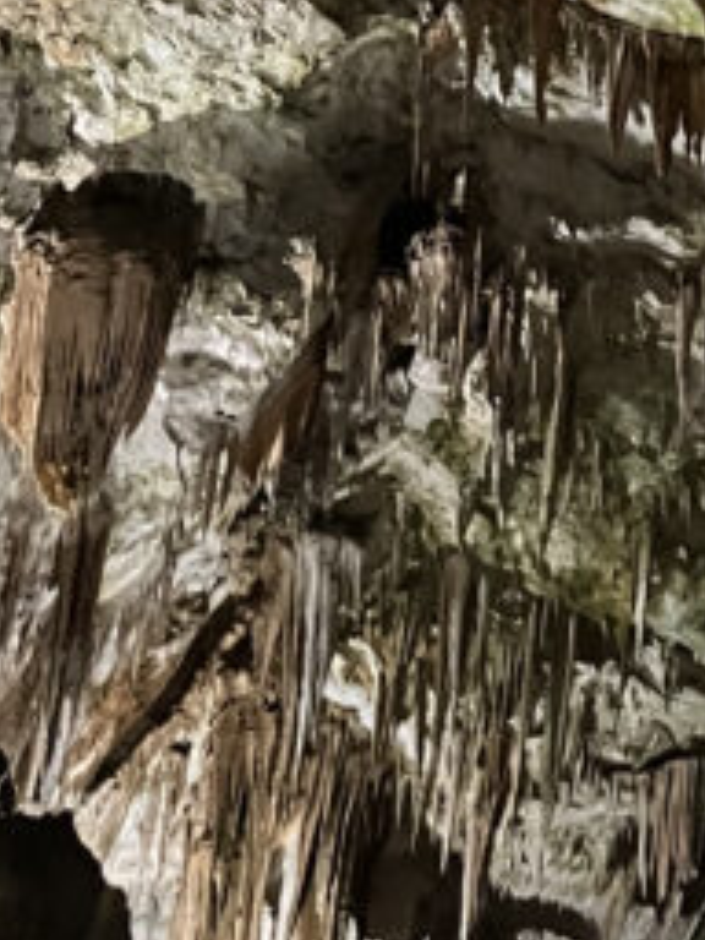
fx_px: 2824
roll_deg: +0.7
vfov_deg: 16.9
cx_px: 1046
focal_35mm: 104
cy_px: -518
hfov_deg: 13.4
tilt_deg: +30.2
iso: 800
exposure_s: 1/25
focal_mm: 5.1
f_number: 1.6
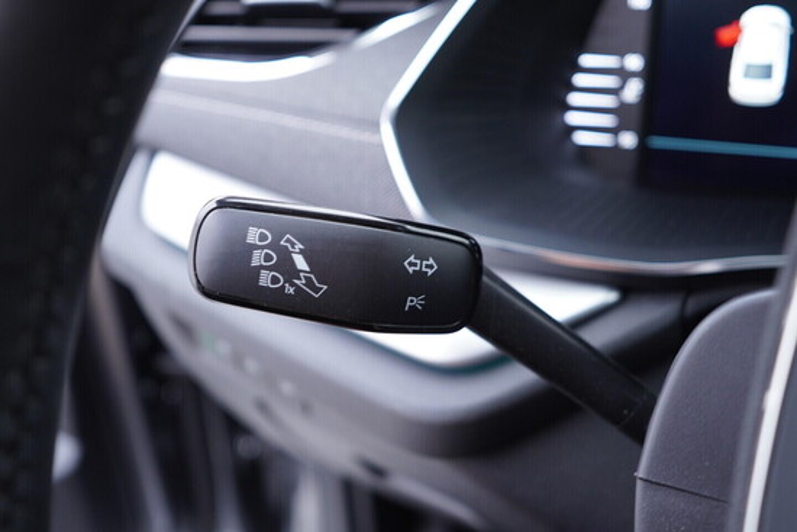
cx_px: 398
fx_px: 797
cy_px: 266
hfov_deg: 53.1
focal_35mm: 36
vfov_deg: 36.9
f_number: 2.8
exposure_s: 1/40
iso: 400
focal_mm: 24
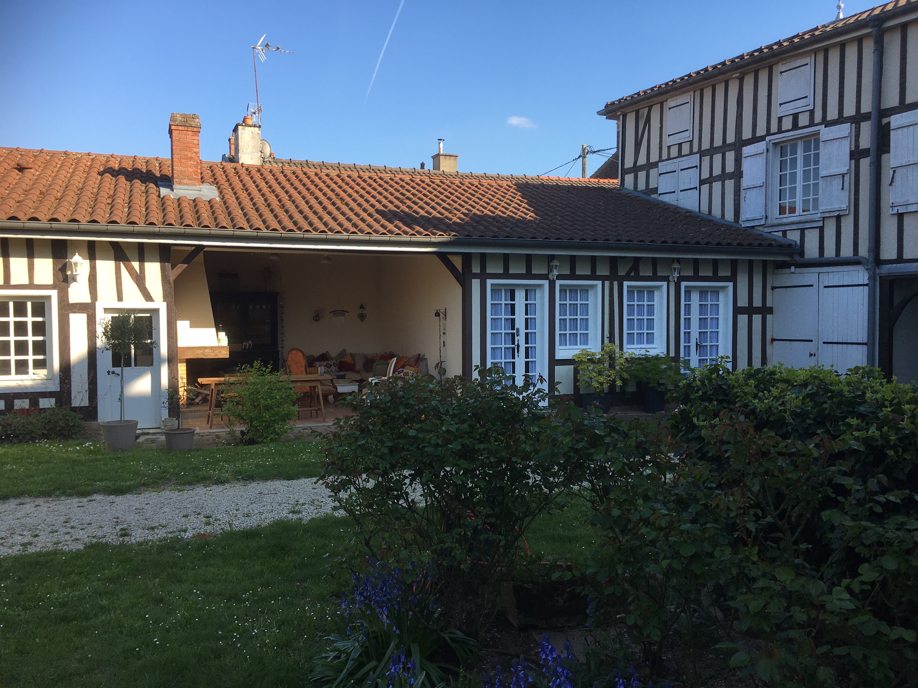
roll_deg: -0.2
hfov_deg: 61.7
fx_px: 769
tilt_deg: -2.0
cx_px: 459
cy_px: 344
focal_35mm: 29
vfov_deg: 48.2
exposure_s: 1/582
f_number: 2.2
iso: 25
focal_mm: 4.15
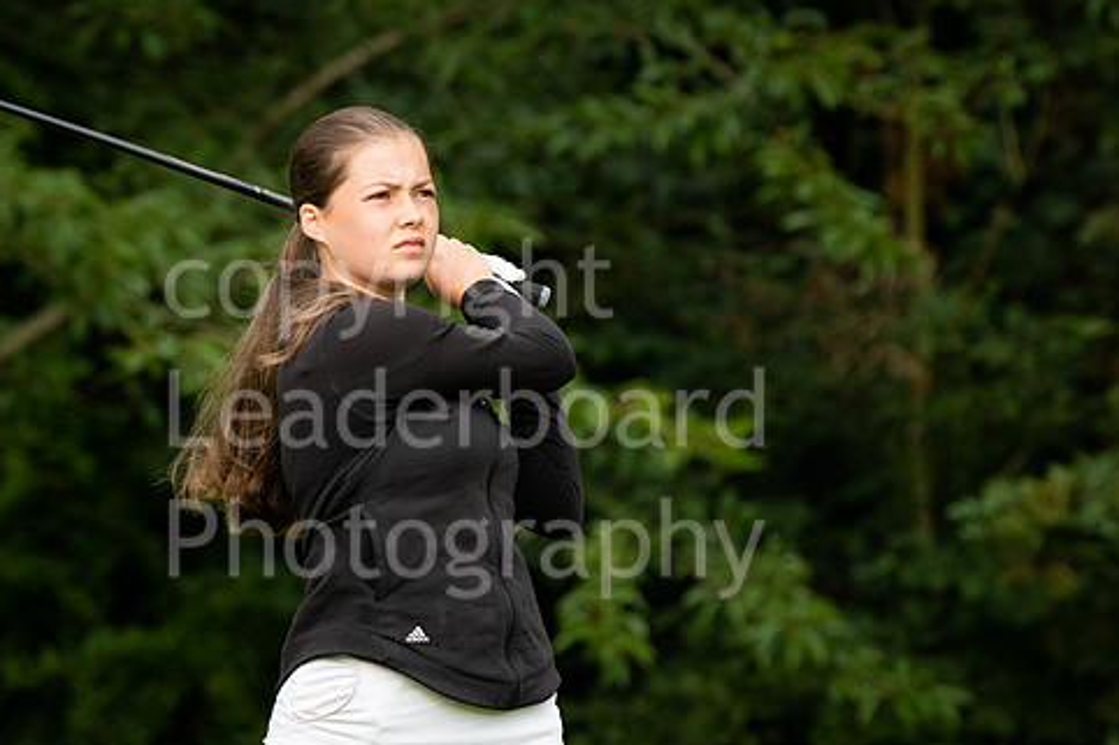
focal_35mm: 578
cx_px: 469
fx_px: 17959
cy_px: 431
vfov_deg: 2.4
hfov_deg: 3.6
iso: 1250
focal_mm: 320
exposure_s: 1/1250
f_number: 6.3
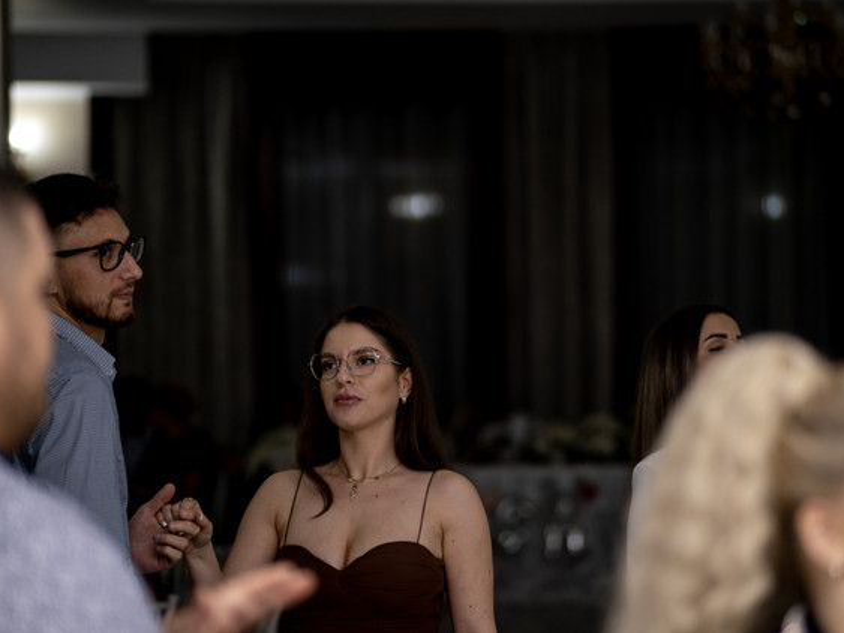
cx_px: 444
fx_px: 3413
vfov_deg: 10.6
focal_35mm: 140
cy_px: 314
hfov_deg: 14.1
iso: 800
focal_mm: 85
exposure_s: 1/200
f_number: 1.8
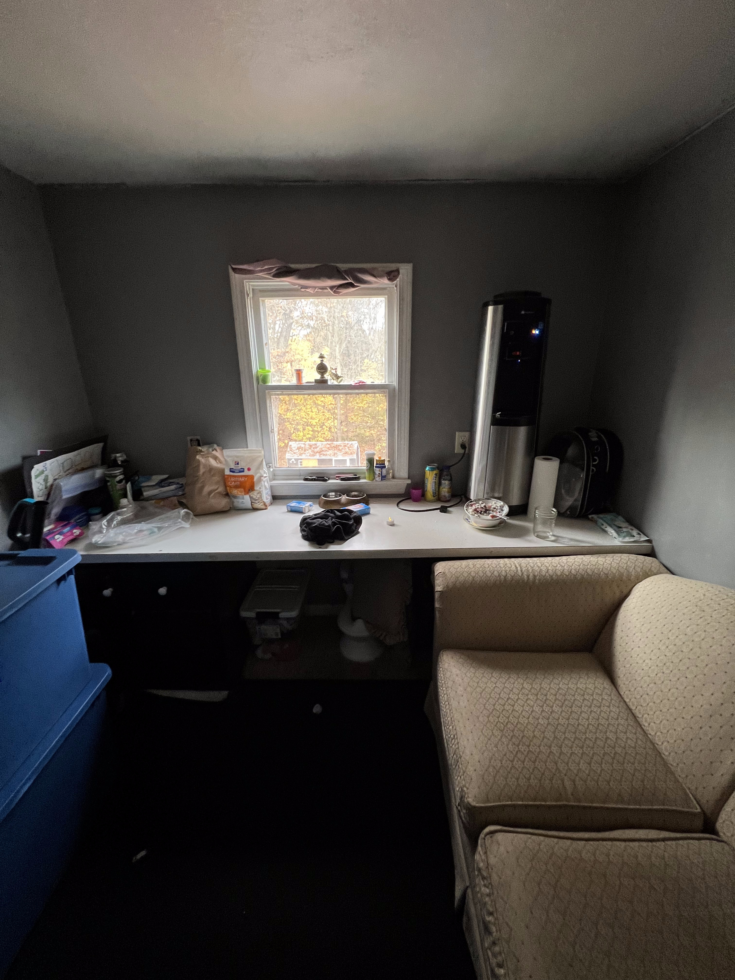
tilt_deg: -17.5
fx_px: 368
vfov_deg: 106.2
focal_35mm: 13
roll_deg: +2.9
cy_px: 490
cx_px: 368
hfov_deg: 89.9
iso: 200
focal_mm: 1.57
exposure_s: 1/55
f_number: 1.8
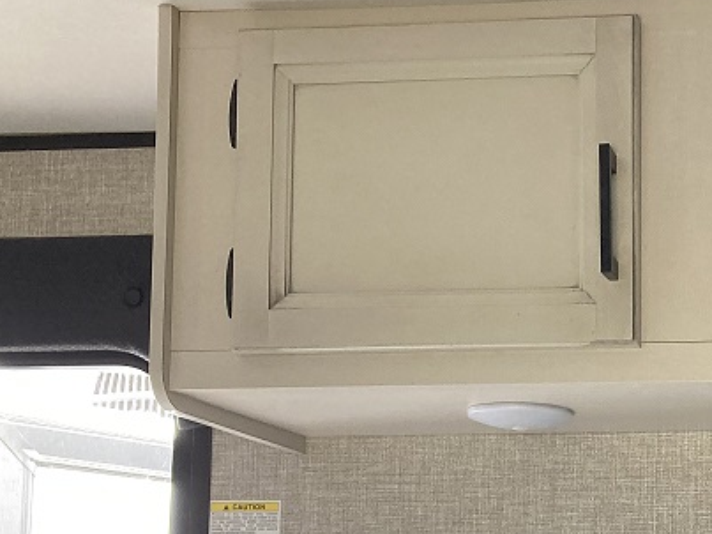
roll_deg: +0.5
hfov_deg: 25.4
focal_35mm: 70
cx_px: 822
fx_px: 1439
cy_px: 539
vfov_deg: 20.3
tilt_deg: +10.3
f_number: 1.8
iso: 160
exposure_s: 1/60
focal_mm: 3.99
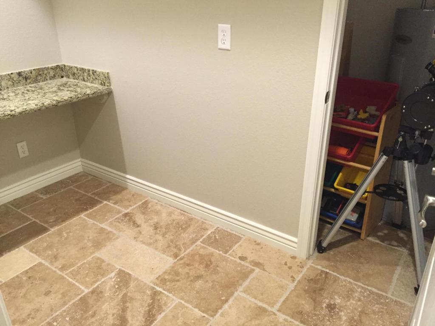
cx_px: 218
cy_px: 163
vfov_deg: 48.2
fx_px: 364
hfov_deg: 61.7
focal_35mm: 29
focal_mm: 4.15
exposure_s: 1/30
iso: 200
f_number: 2.2
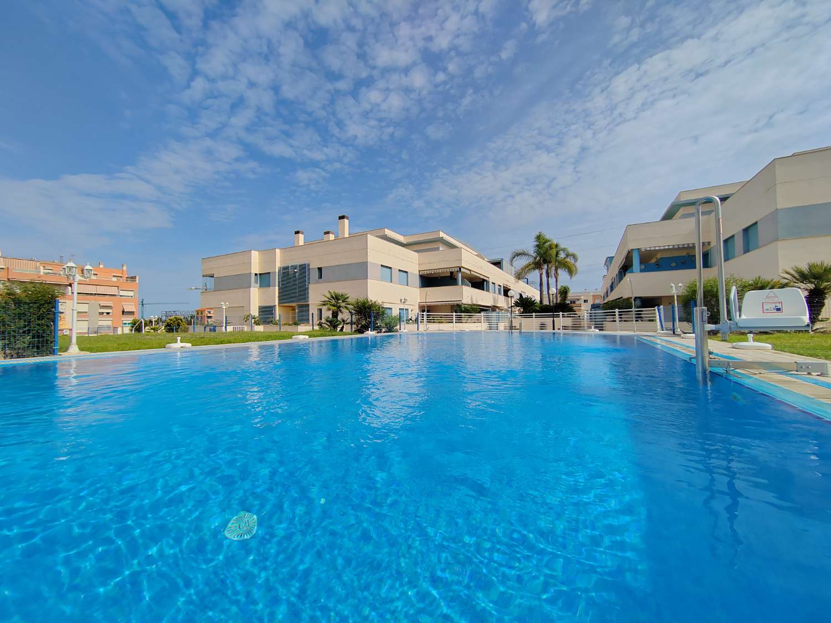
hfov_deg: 106.2
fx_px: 312
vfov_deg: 89.9
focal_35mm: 13
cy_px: 312
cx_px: 416
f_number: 2.2
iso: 101
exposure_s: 1/1800
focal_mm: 2.16
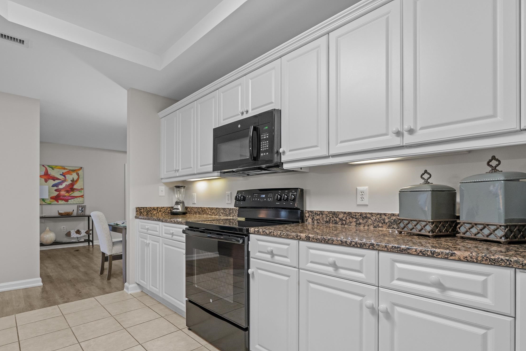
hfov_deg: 89.9
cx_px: 245
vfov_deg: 67.2
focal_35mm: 18
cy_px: 195
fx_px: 263
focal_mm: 16
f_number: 8
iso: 1000
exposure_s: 1/15
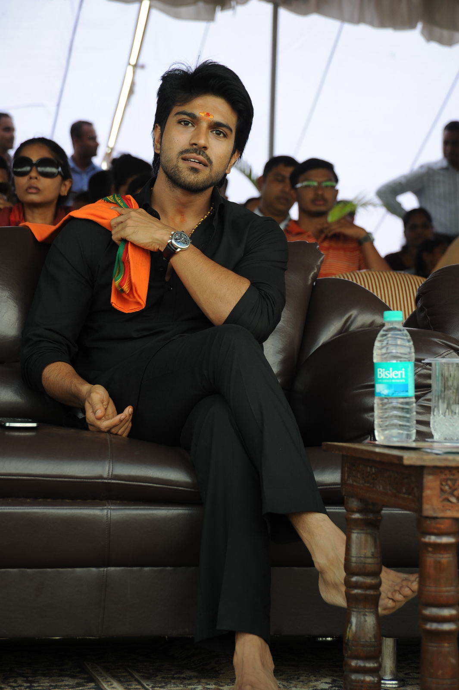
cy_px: 345
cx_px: 230
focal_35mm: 120
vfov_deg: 17.1
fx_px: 2297
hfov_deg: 11.4
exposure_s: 1/125
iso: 500
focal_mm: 120
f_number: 7.1
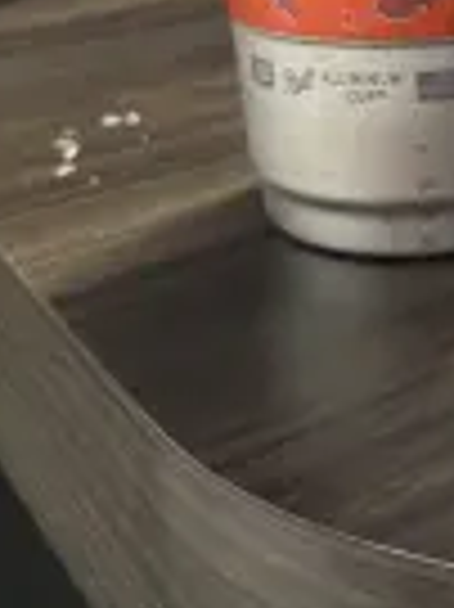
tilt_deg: -5.1
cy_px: -171
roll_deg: +1.3
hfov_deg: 19.4
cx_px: 562
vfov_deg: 24.2
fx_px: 1244
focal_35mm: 71
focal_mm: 6.76
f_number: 1.78
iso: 640
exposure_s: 1/40
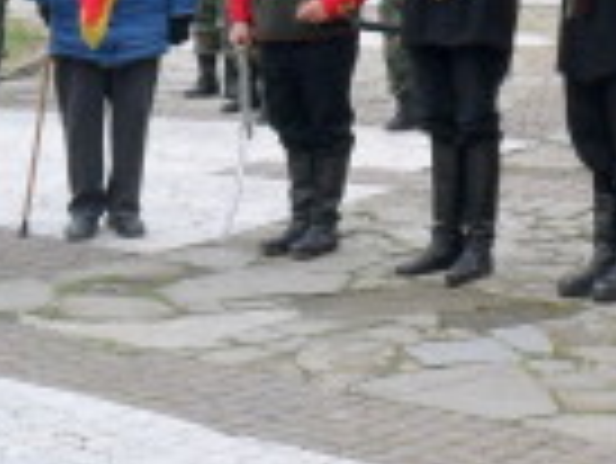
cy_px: -104
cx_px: 728
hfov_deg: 17.4
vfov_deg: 13.3
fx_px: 1924
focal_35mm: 108
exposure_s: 1/90
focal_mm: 6.6
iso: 100
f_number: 4
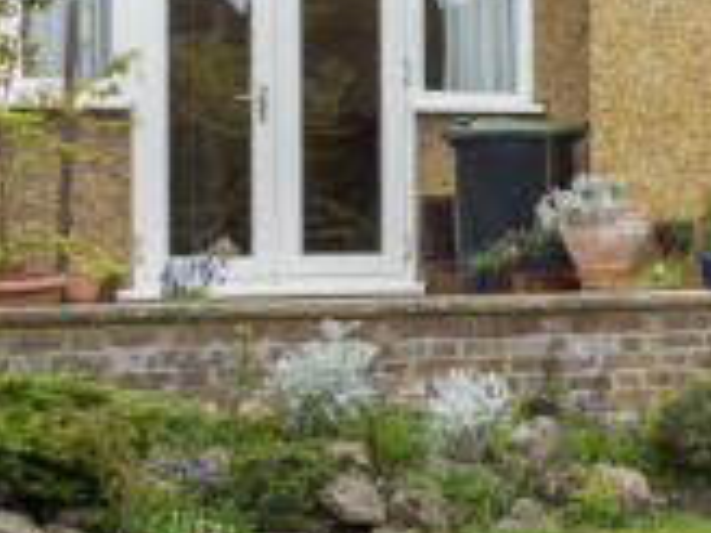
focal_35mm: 90
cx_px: 1448
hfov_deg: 16.3
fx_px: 1849
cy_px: -6
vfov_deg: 16.1
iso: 200
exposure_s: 1/50
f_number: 8
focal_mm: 15
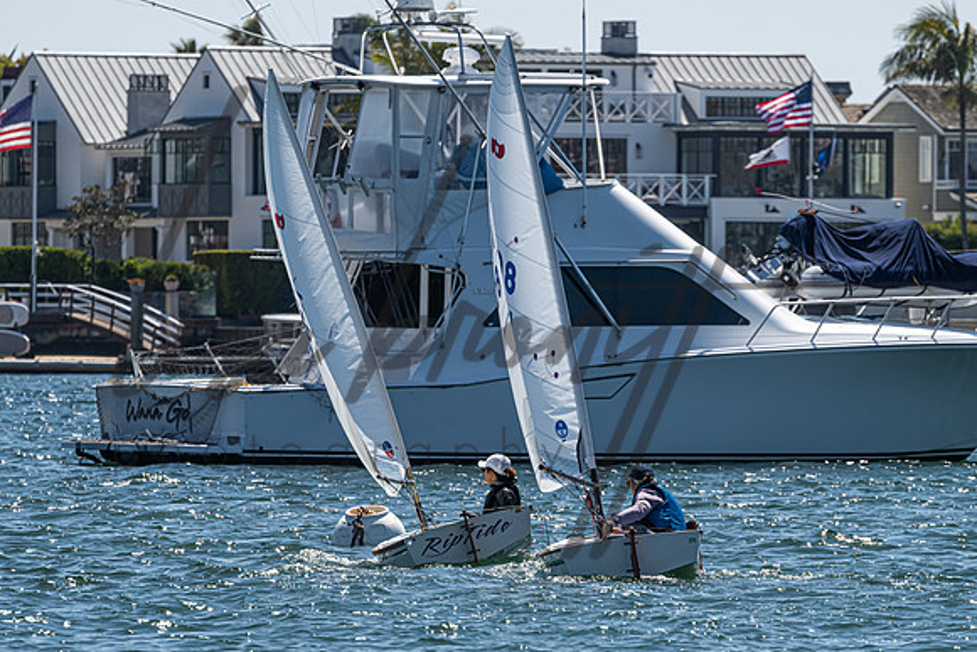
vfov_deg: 2.6
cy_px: 441
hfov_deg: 4.0
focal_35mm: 521
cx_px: 509
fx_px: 14151
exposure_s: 1/800
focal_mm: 380
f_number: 11
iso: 400
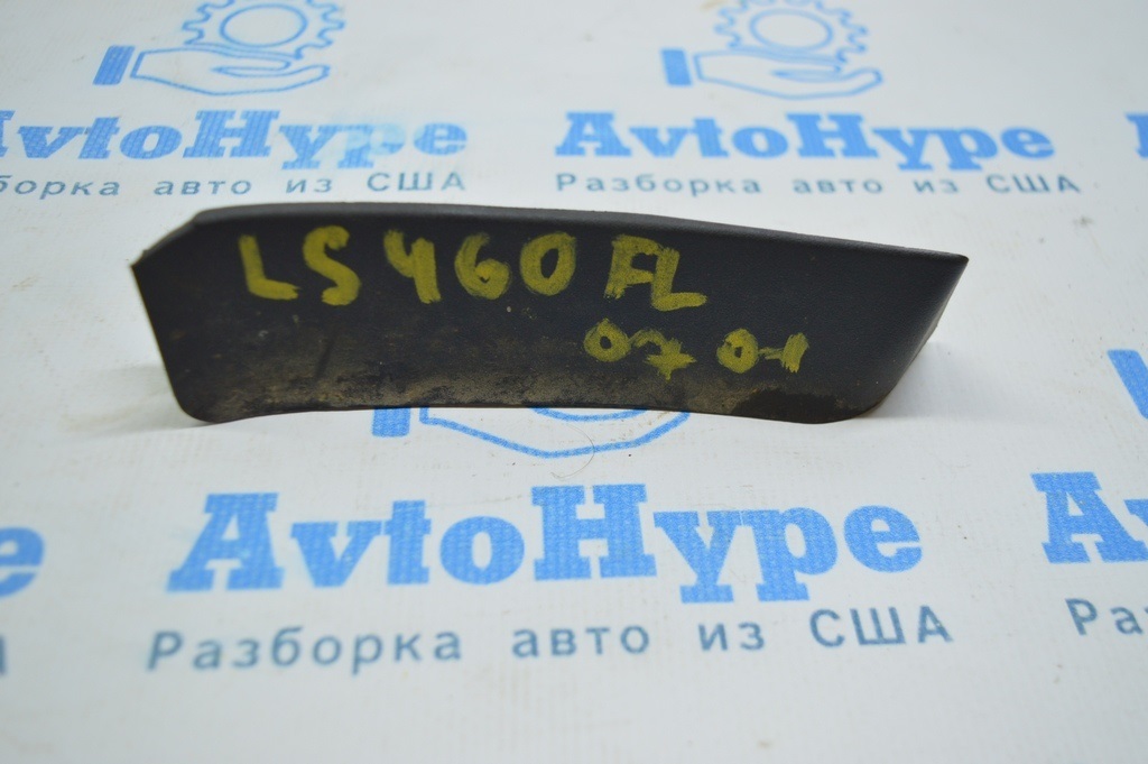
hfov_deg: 51.3
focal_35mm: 38
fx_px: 1195
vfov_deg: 35.4
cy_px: 382
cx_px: 574
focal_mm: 25
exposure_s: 1/60
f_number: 4
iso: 400
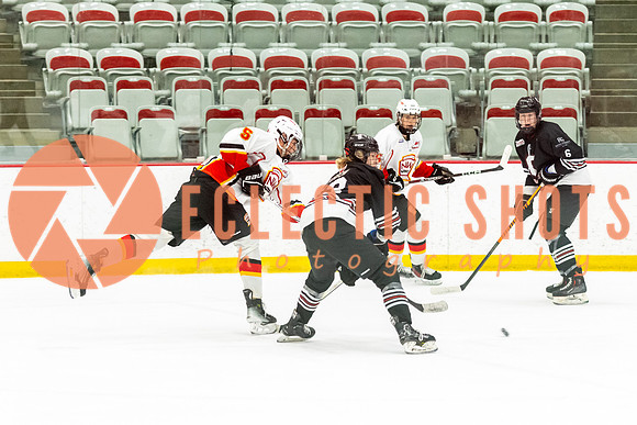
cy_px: 213
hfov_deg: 11.0
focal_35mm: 187
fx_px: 3301
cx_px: 153
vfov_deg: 7.4
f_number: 2.8
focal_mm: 98
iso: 3200
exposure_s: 1/640
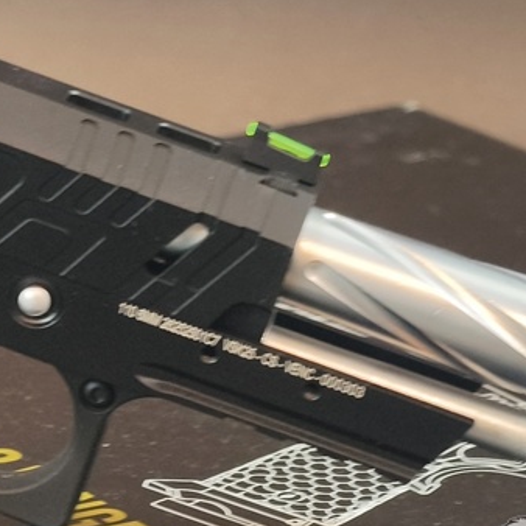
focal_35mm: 267
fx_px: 4590
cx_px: -59
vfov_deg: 6.6
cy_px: 370
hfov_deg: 6.5
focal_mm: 22.48
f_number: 2.67
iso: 858
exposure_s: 1/10
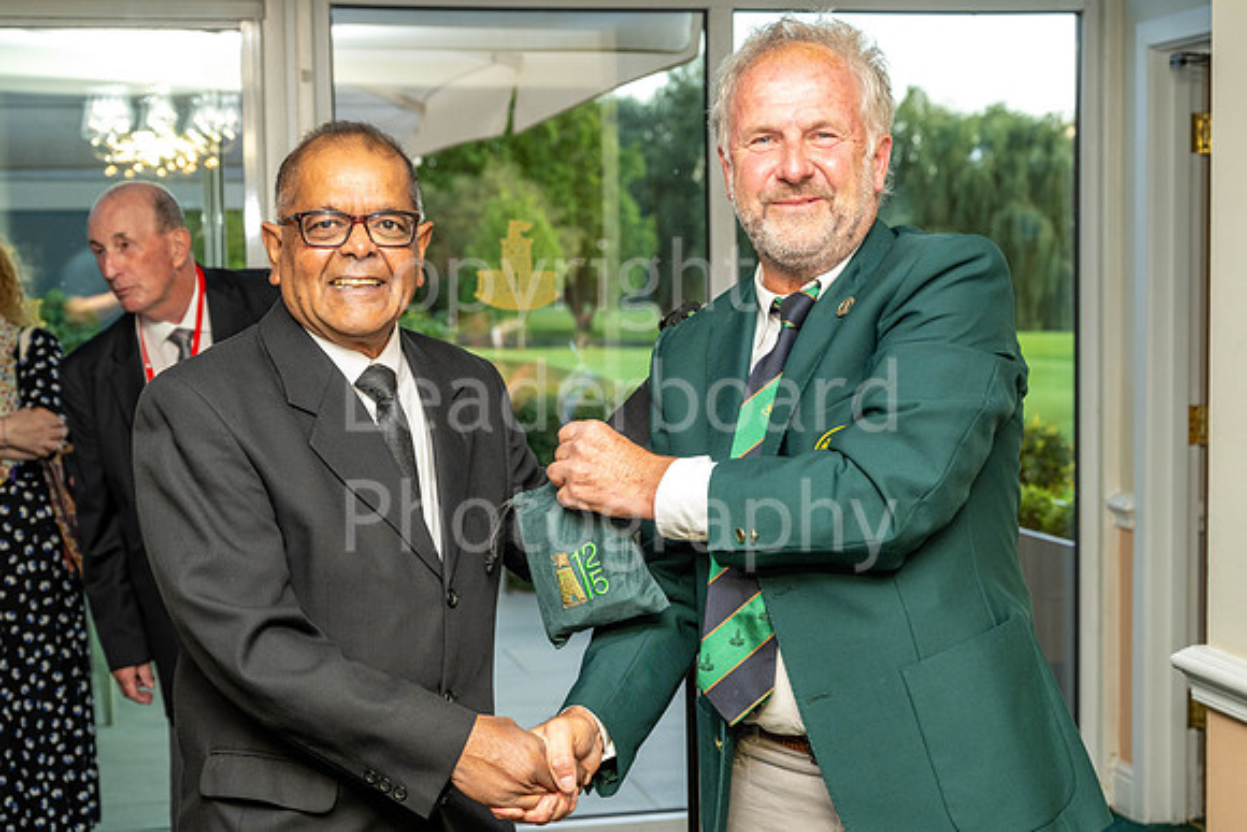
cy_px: 427
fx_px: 2091
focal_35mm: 60
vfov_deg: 22.5
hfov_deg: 33.2
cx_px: 667
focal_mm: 55
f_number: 5
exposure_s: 1/160
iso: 500
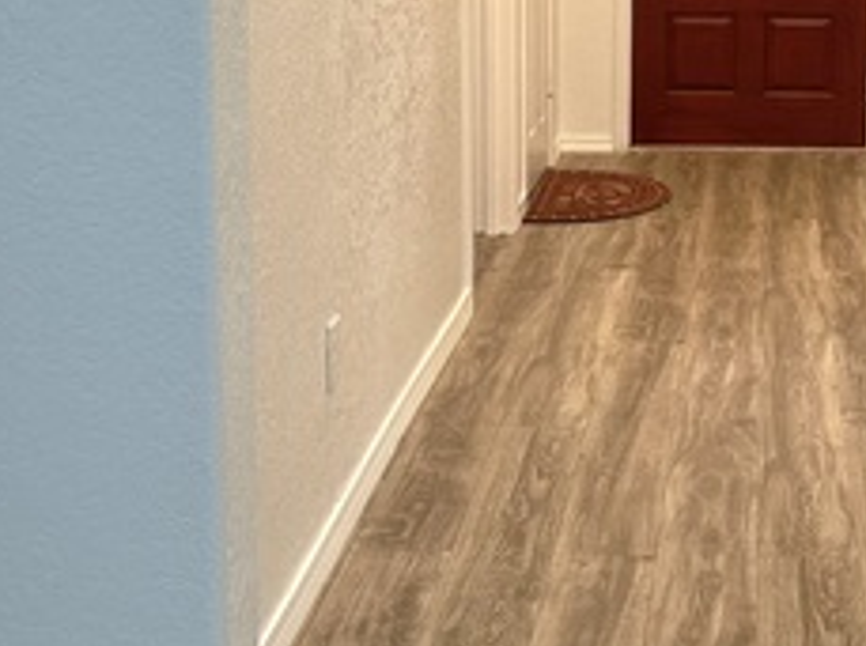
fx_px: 1748
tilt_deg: -7.8
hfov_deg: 26.8
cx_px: 794
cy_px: -8
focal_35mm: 70
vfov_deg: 20.3
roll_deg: -0.5
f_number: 1.6
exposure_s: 1/120
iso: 125
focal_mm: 5.1
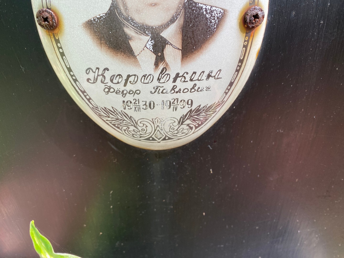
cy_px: 129
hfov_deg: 69.4
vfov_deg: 54.9
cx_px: 172
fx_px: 248
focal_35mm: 25
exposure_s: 1/122
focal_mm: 4.25
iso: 40
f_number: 1.8
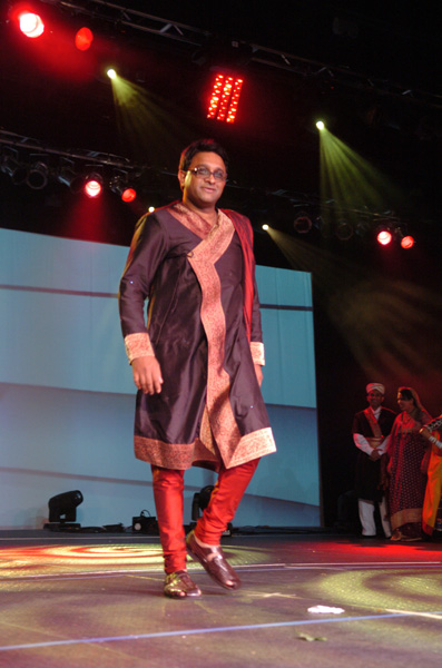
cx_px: 221
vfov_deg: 35.1
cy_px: 334
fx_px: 1055
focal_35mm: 57
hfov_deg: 23.7
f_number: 2.8
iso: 800
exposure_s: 1/160
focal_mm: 38
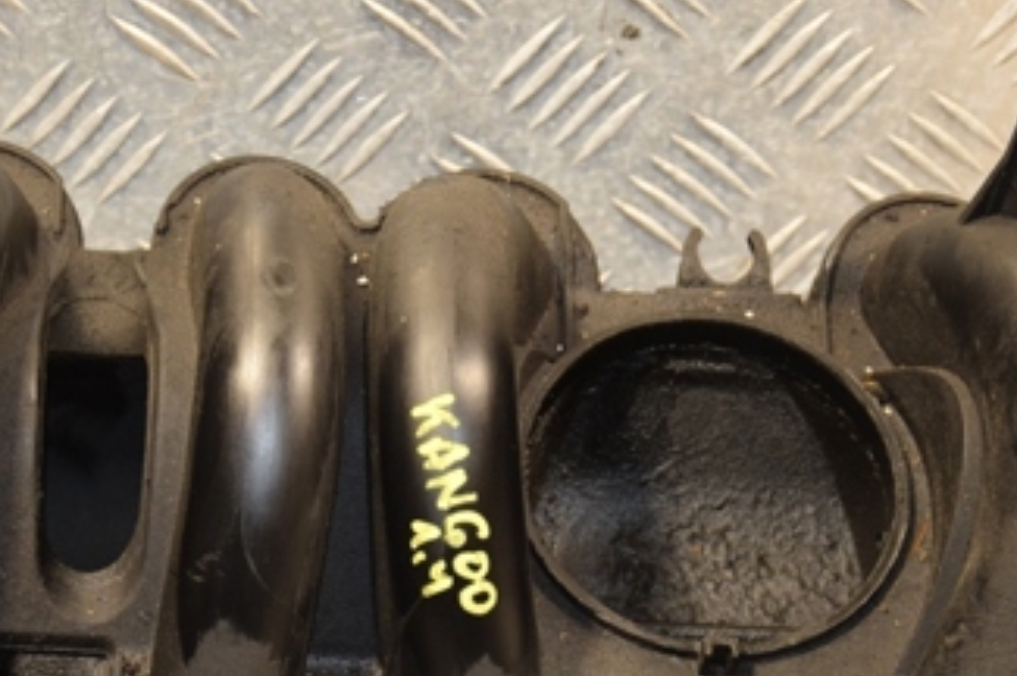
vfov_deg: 9.6
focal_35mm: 142
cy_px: 610
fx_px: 4007
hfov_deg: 14.5
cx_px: 476
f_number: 4.8
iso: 800
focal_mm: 48
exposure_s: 1/100
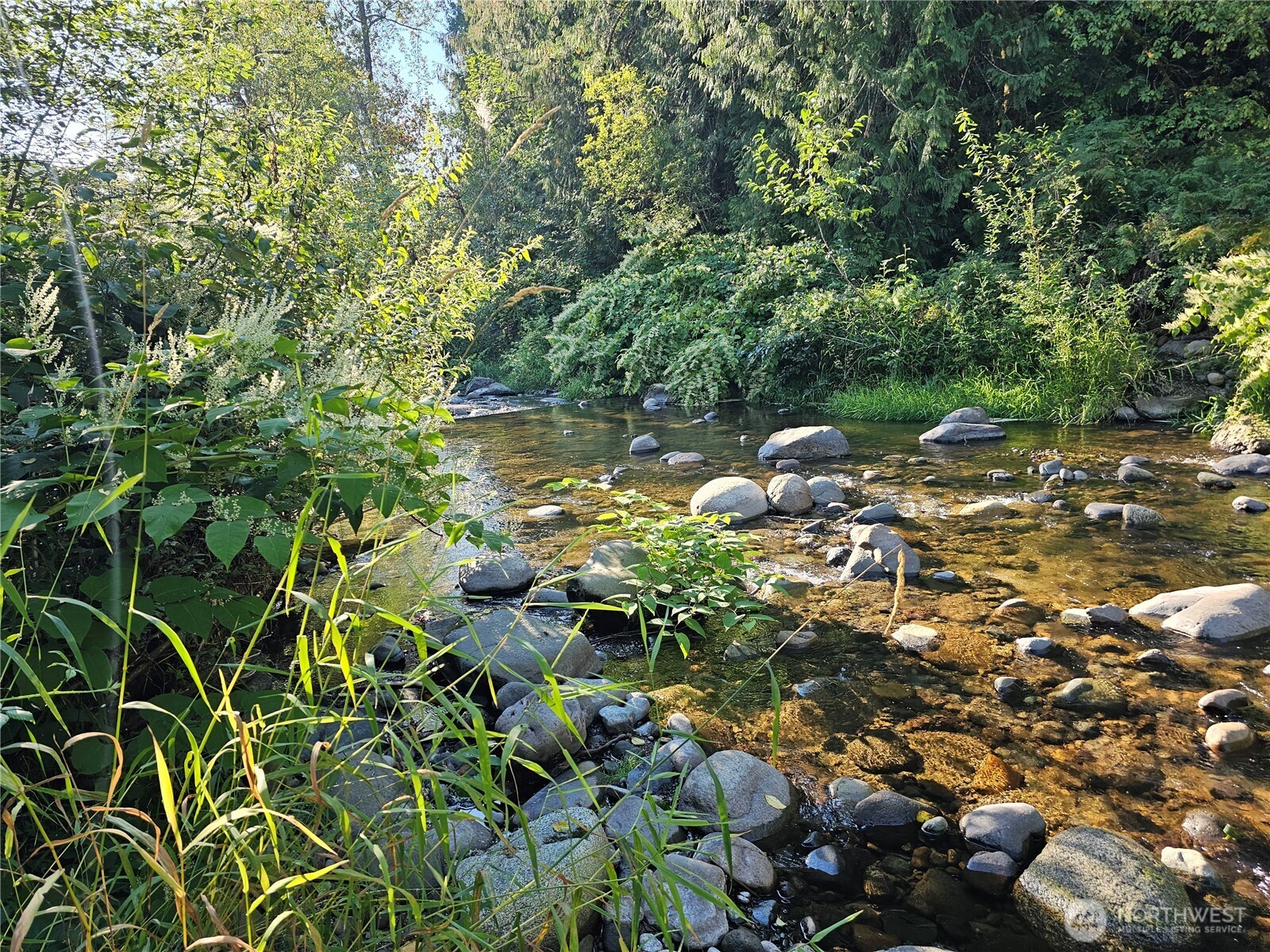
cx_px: 635
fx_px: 844
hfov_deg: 73.9
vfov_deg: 58.9
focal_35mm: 23
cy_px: 476
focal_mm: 6.3
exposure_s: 1/180
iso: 50
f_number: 1.7
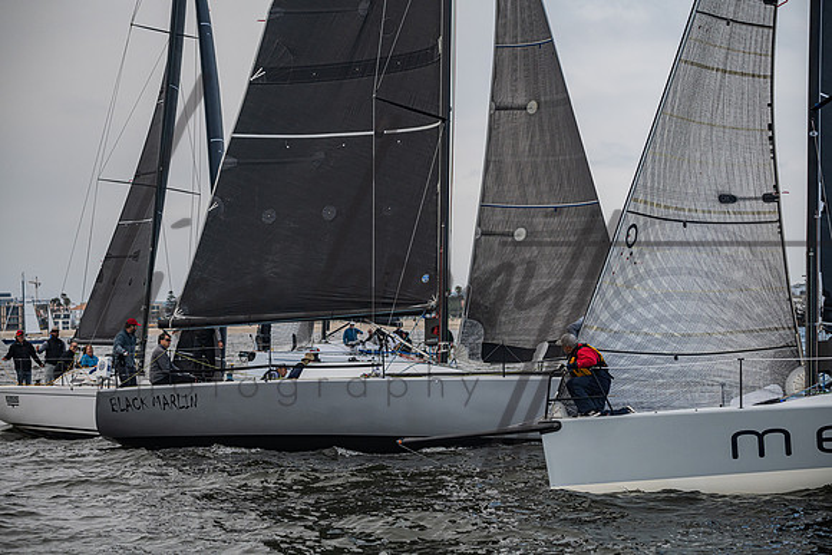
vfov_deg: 13.7
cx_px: 416
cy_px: 278
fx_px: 2312
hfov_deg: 20.4
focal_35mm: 100
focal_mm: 100
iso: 400
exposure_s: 1/2000
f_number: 5.6
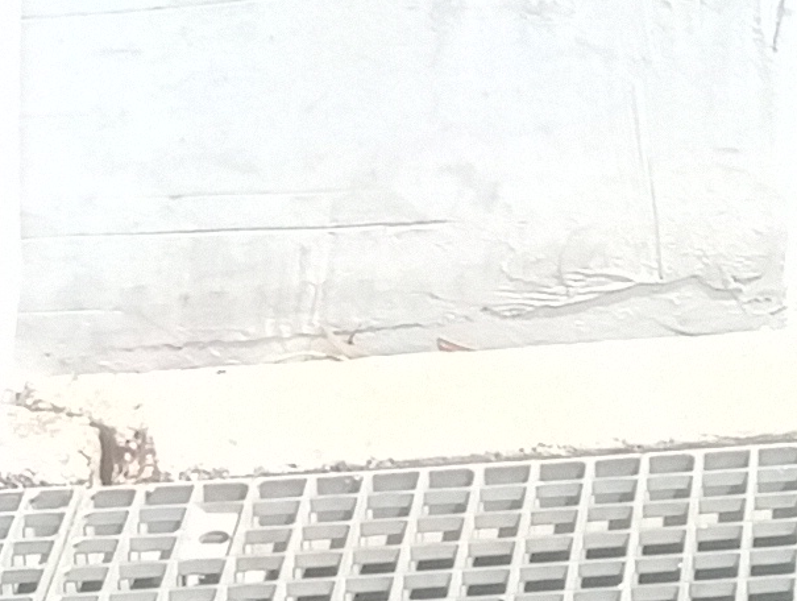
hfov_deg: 9.6
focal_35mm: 182
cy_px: -1344
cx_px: 1905
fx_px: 4198
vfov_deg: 7.1
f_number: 1.8
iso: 51
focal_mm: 3.84
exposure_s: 1/495
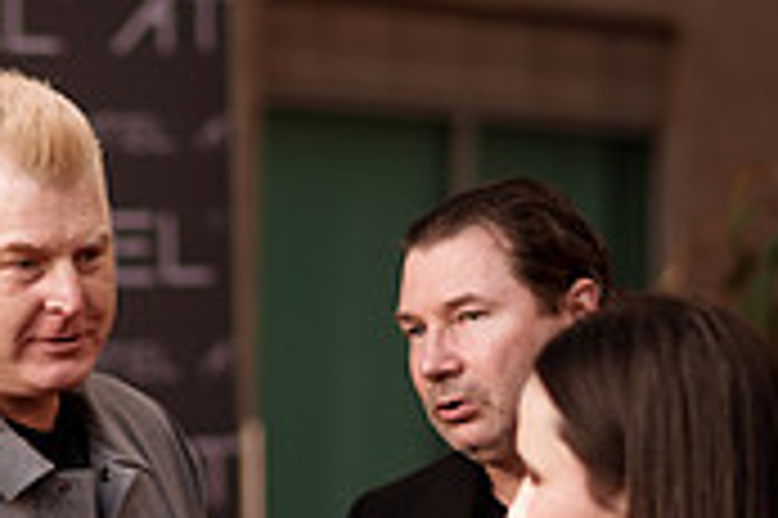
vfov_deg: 7.0
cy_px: 529
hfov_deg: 10.5
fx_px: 4210
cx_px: 18
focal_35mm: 195
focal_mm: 58
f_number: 1.4
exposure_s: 1/4000
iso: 125
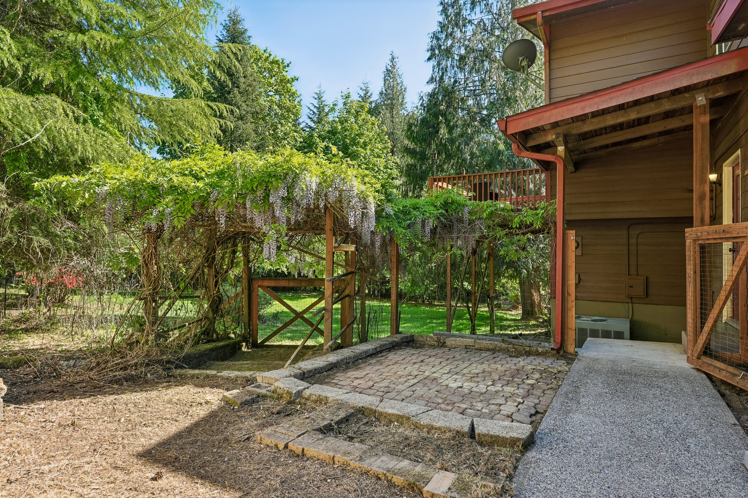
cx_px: 374
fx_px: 436
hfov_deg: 81.2
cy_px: 249
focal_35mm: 21
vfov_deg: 59.5
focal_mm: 21
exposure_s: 1/80
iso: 400
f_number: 8
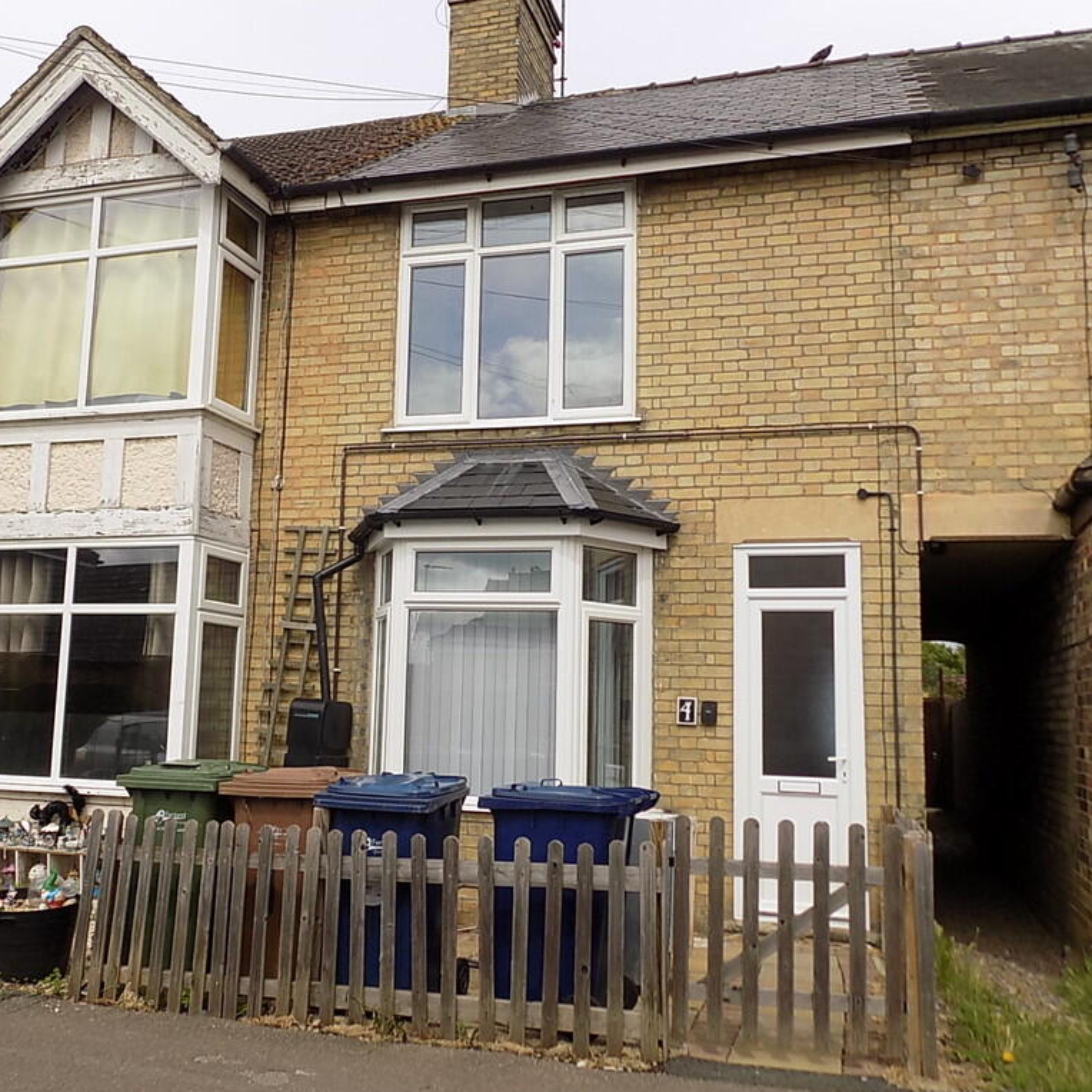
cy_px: 547
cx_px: 465
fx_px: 1142
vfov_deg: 51.1
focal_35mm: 32
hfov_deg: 50.9
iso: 80
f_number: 3.2
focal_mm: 4.8
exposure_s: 1/640
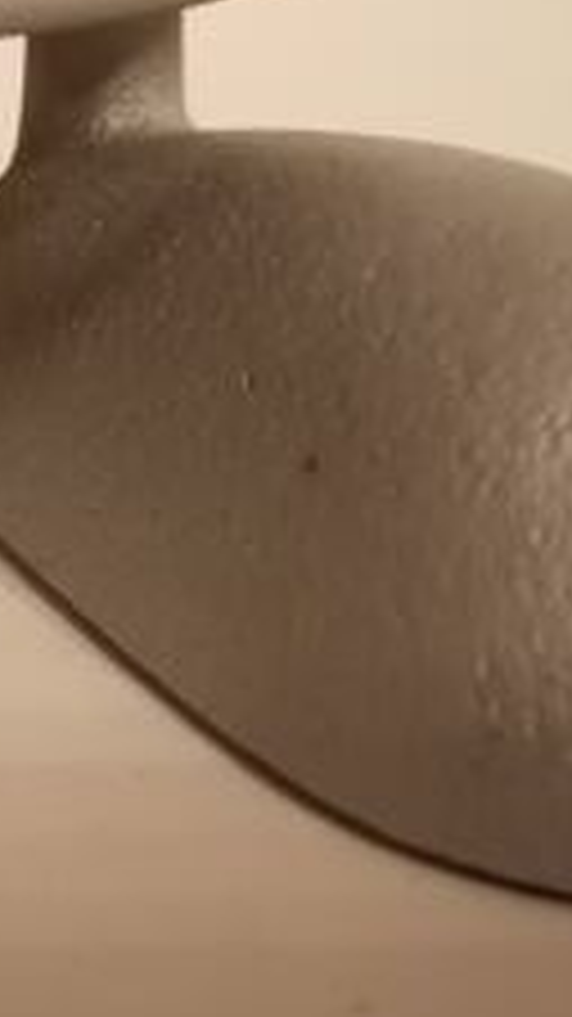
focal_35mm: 78
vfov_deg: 26.9
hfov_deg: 14.8
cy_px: 297
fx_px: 2105
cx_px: -162
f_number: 1.8
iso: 1600
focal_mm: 5.3
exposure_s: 1/25
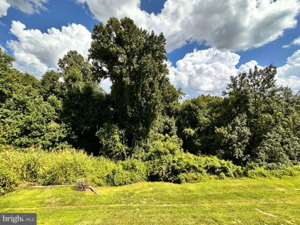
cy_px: 112
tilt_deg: -3.0
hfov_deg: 102.1
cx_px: 150
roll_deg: -0.4
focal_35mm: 14
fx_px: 121
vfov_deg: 85.6
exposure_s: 1/553
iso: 40
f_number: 2.2
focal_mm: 2.22
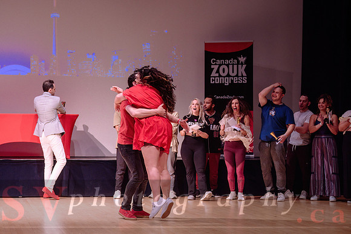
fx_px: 723
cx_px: 106
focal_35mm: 74
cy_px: 117
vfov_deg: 18.4
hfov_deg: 27.1
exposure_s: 1/200
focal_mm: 53
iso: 1000
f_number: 3.2
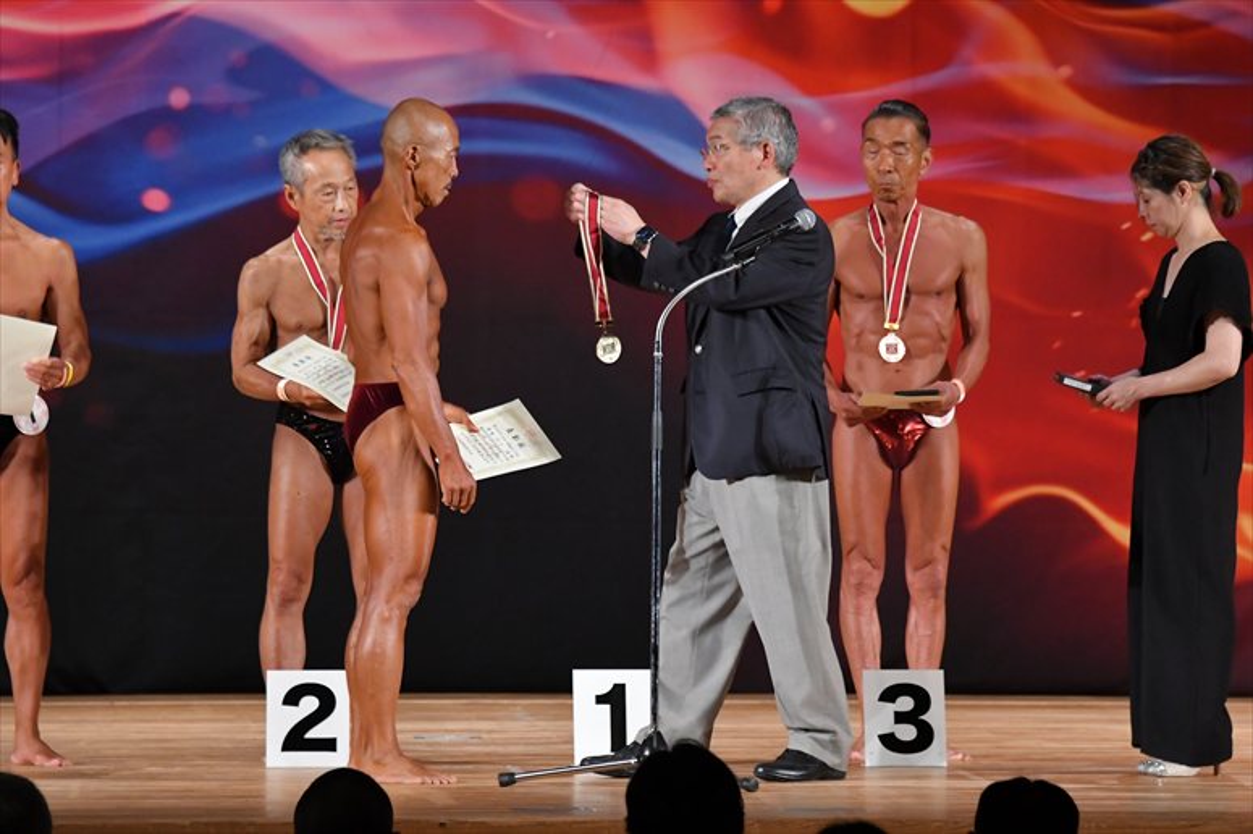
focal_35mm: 225
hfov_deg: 9.2
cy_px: 417
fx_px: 7828
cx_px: 626
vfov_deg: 6.1
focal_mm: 150
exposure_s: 1/400
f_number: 5.6
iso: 3200
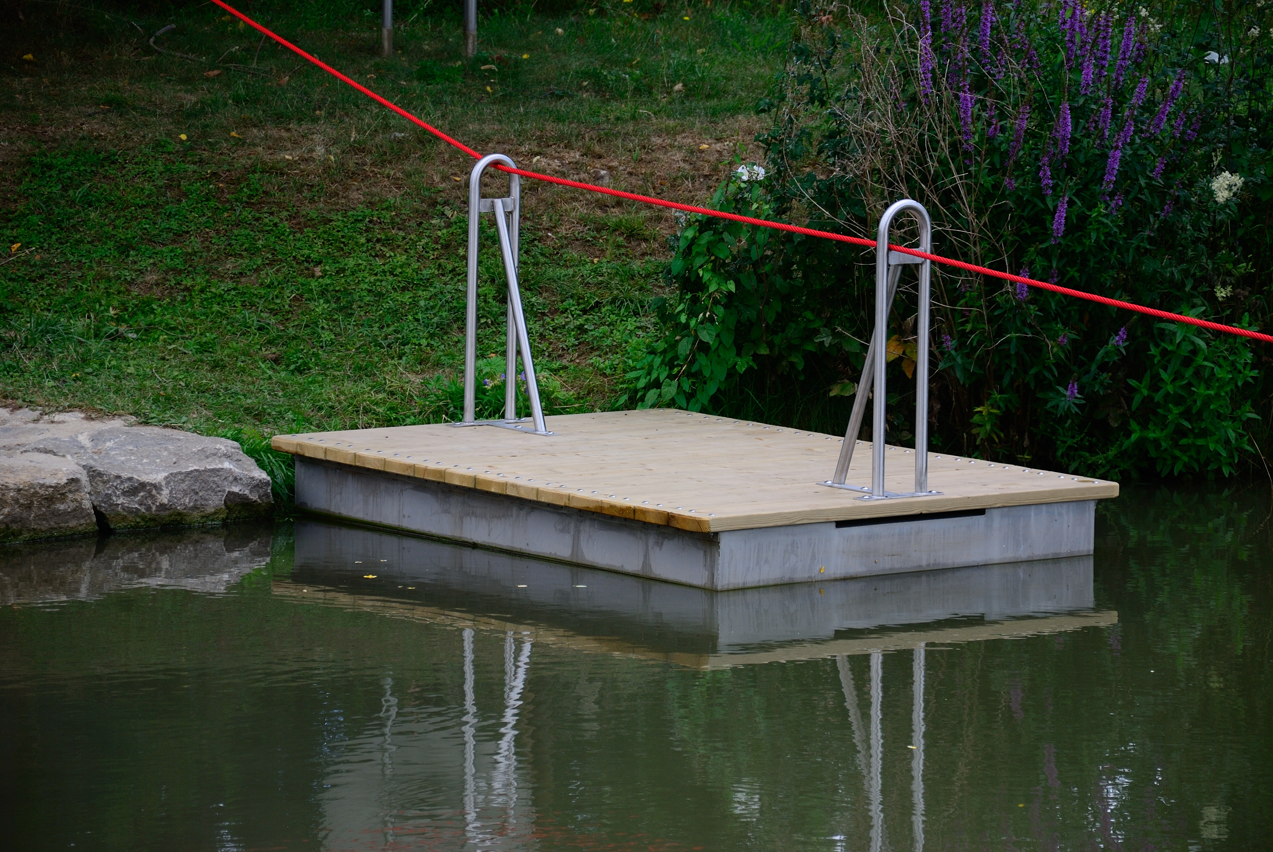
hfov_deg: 13.0
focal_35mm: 158
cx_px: 636
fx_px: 5576
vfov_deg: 8.7
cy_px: 426
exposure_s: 1/200
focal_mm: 105
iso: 100
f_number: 5.6
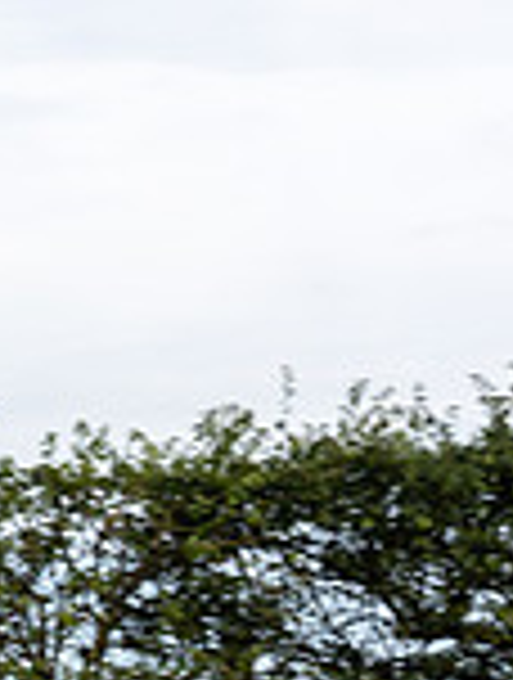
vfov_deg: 10.7
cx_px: -1055
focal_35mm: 184
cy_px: 562
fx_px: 3620
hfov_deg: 7.2
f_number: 5.6
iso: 160
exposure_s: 1/640
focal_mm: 40
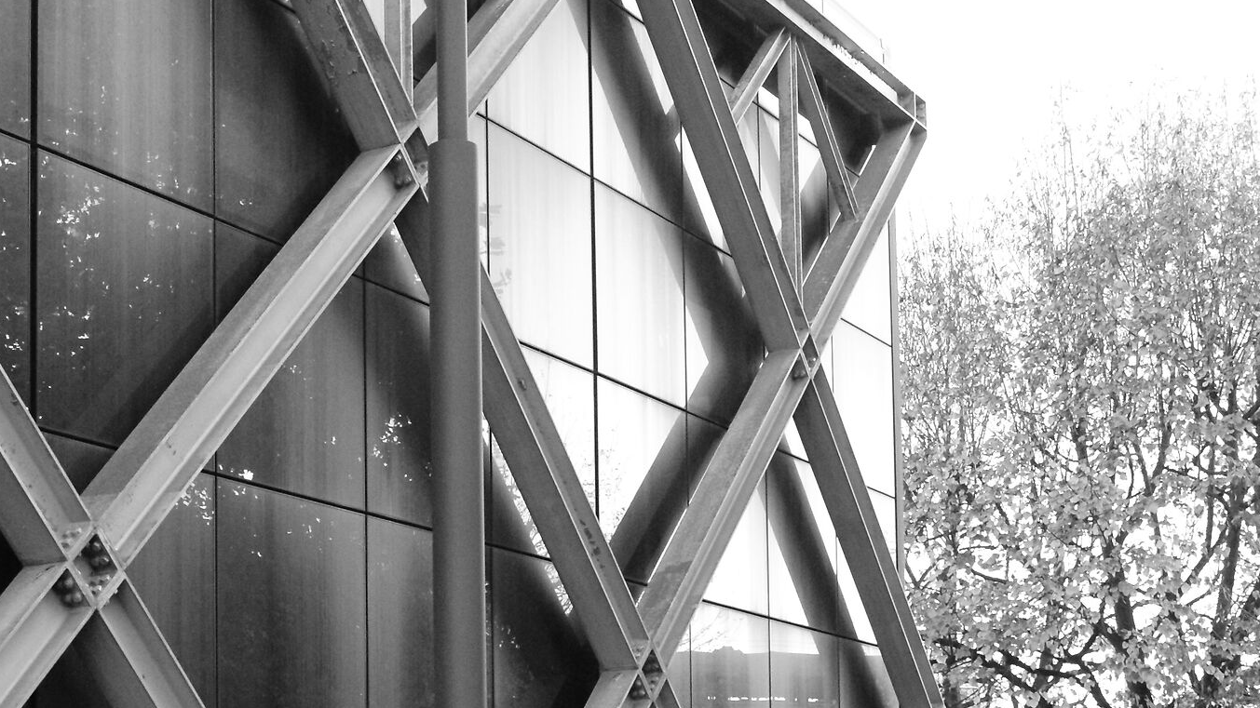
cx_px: 412
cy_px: 661
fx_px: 2238
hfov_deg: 31.2
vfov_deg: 17.7
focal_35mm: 67
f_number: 6.3
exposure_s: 1/60
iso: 800
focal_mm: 24
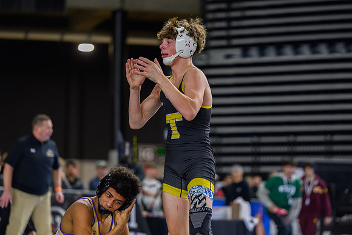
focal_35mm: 151
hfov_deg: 13.6
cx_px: 197
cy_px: 112
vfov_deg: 9.1
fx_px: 1481
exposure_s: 1/800
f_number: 2.8
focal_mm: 130
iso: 4000
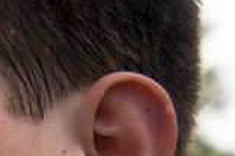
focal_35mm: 89
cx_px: -182
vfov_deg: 14.5
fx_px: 581
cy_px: 224
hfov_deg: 18.3
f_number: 2.8
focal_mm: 24
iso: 200
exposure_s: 1/1600
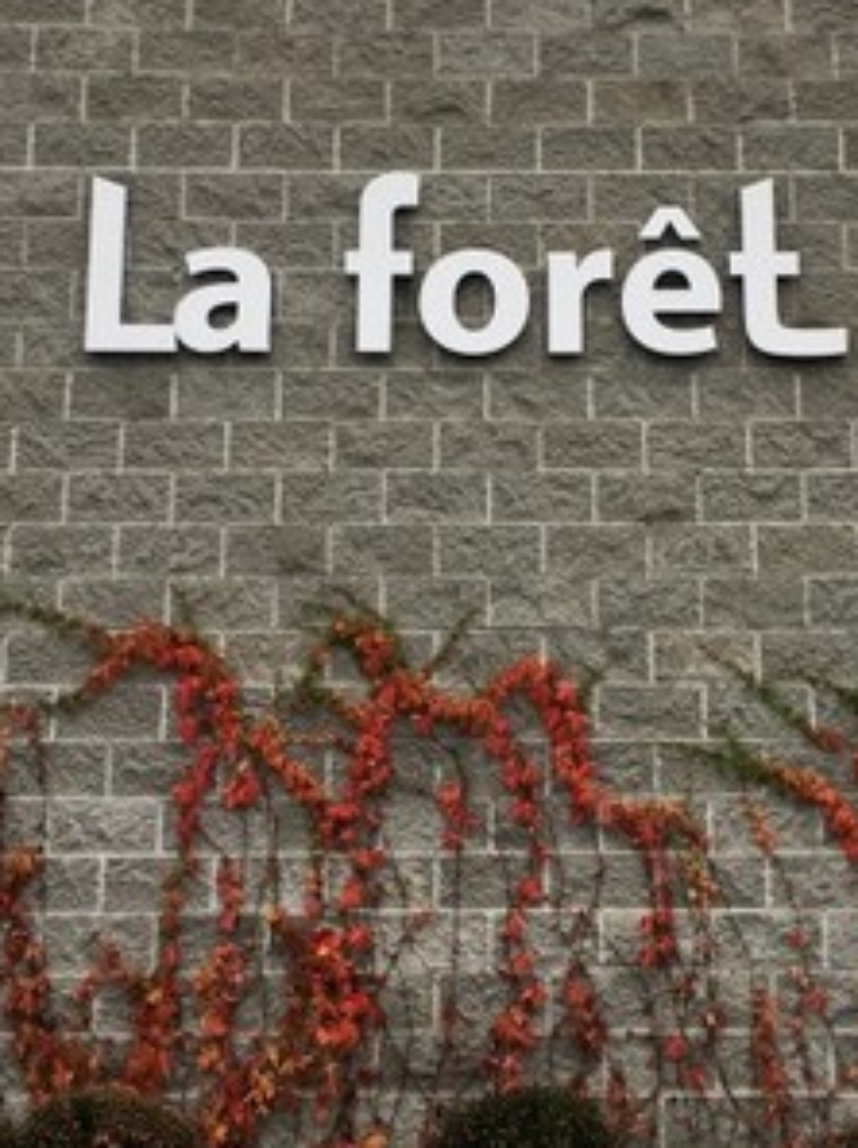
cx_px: 489
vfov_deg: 43.0
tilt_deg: +13.2
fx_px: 1457
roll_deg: +0.3
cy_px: 588
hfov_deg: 32.8
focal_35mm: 44
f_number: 2.2
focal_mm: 4.15
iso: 25
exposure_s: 1/120
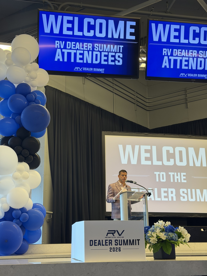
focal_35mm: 48
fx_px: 383
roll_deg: +1.4
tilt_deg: +14.2
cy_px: 138
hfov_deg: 30.3
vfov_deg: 39.7
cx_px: 104
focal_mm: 6.76
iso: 64
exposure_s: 1/60
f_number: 1.78
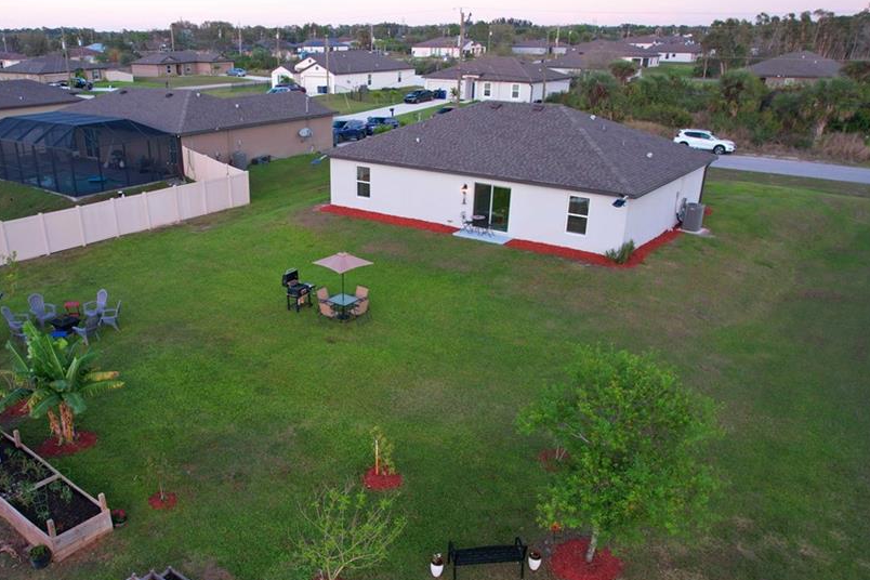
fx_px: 677
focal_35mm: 28
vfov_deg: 46.2
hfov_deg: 64.7
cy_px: 342
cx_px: 339
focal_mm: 8.38
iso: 110
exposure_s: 1/30
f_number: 2.8
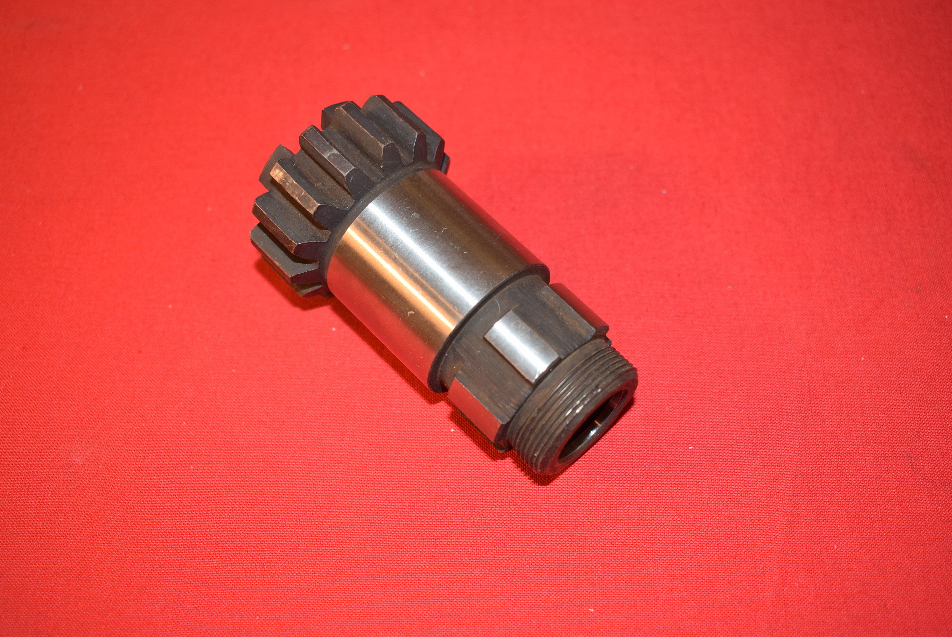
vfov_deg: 30.9
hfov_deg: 44.9
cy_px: 318
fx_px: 1151
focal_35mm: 44
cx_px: 476
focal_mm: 29
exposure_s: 1/30
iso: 400
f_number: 5.6
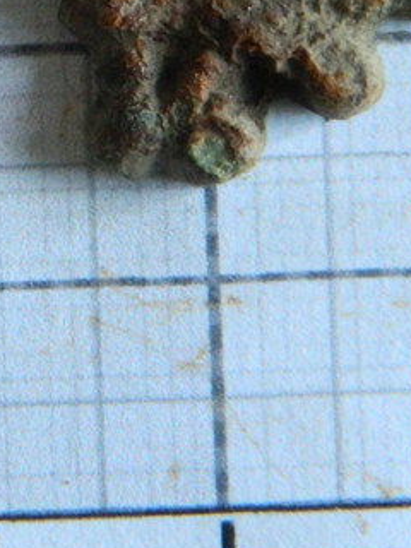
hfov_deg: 5.3
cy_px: -74
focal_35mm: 280
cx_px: -162
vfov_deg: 7.0
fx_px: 4433
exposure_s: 1/40
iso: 400
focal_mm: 15.1
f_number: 4.2
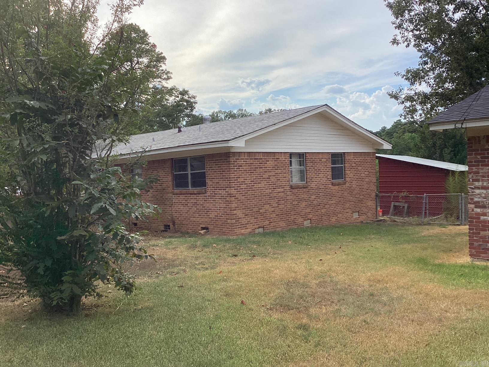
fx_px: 438
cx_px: 244
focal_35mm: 31
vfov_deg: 45.4
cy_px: 184
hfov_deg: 58.4
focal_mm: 3.3
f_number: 2.4
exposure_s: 1/1018
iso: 25
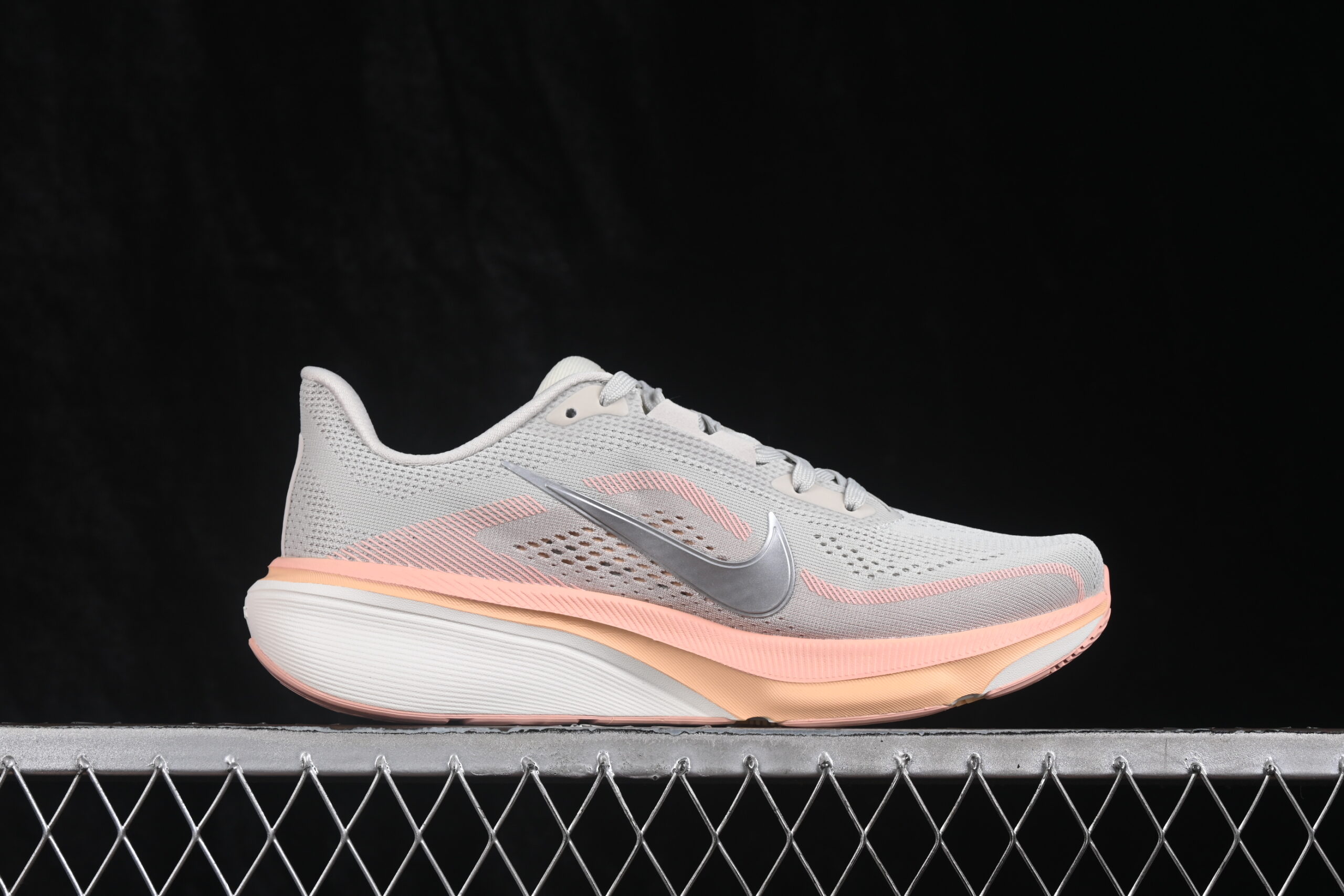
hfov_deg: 27.0
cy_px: 448
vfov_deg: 18.2
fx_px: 2800
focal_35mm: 75
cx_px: 672
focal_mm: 50
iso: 160
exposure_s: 1/80
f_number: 8
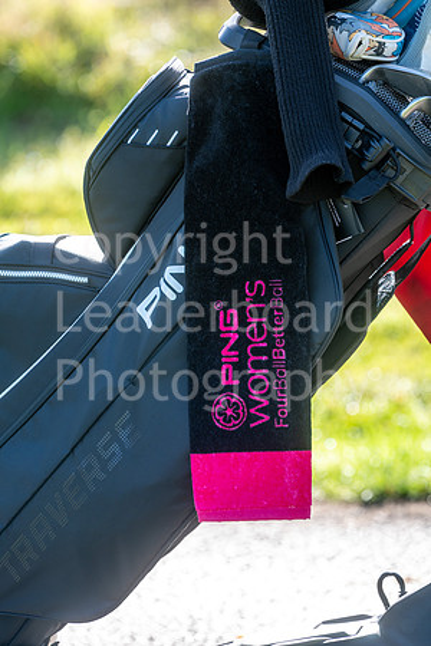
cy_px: 323
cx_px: 216
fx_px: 5387
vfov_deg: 6.9
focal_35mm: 300
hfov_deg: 4.6
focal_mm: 300
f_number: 7.1
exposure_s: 1/160
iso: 250
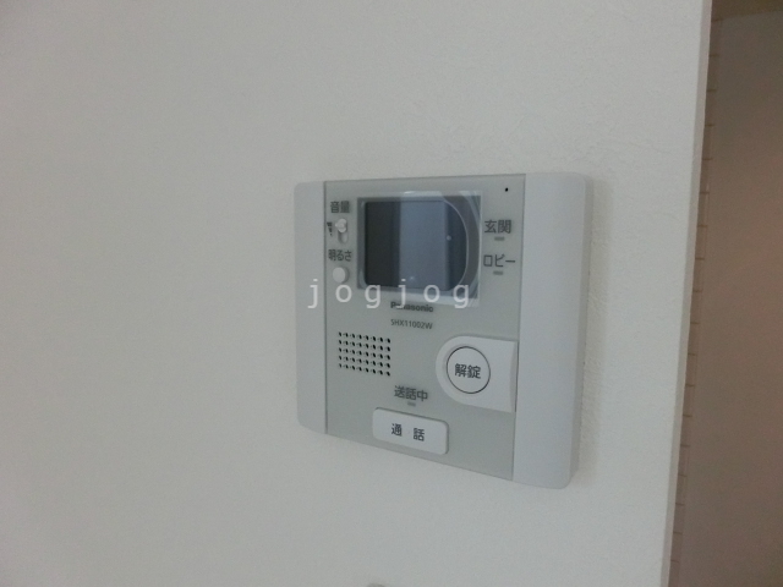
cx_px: 392
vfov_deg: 56.8
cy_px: 294
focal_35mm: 24
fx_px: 543
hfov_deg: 71.6
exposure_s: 1/640
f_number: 3
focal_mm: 4.24
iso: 800
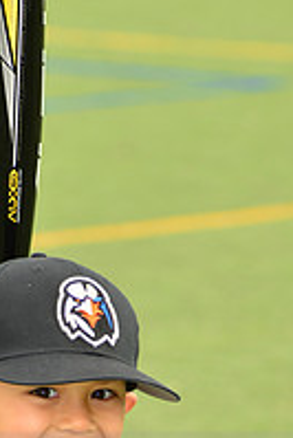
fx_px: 5691
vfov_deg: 4.4
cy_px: 462
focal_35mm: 467
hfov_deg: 2.9
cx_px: 67
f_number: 8
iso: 250
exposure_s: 1/200
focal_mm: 160
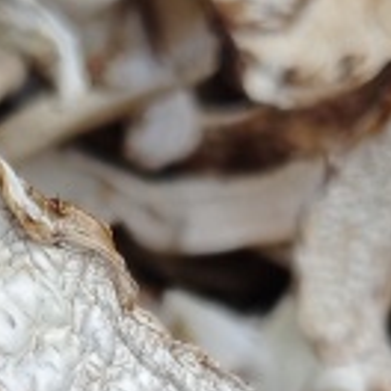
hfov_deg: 10.6
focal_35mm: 164
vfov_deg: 9.9
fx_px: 2096
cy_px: 766
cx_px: -18
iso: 480
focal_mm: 5.56
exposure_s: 1/100
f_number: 1.88
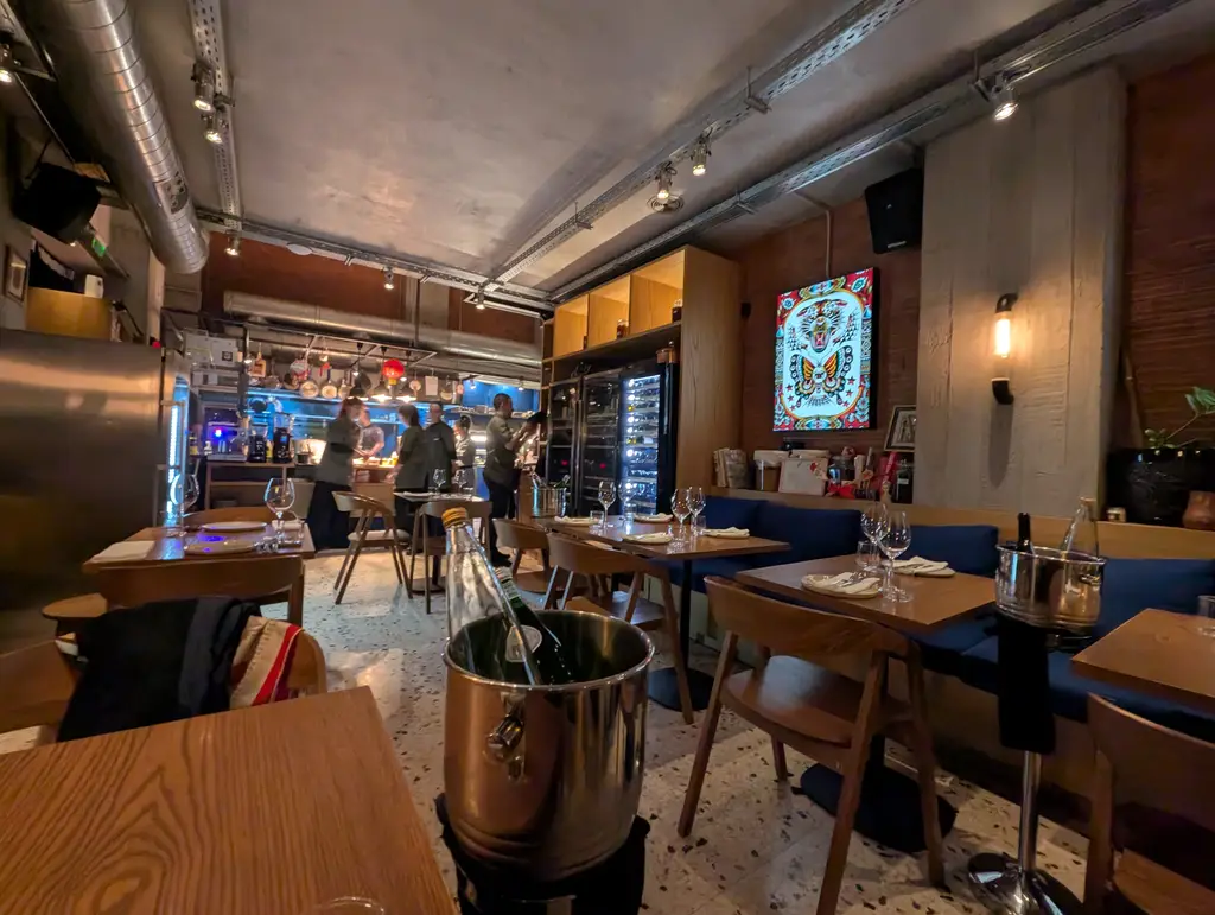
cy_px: 458
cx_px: 608
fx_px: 457
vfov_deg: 90.1
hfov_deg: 106.1
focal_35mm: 13
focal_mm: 1.95
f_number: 2.2
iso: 325
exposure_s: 1/23.5
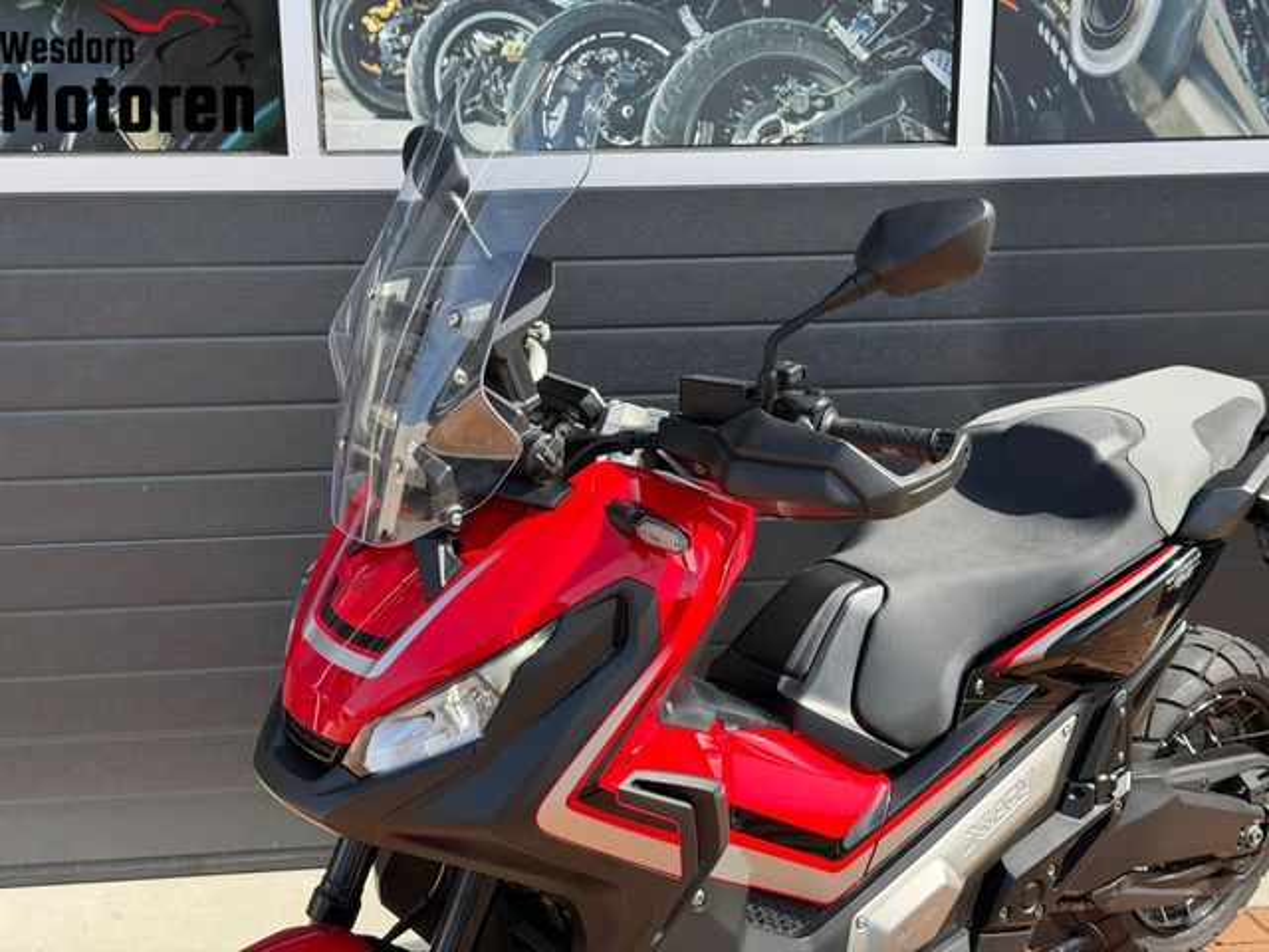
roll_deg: +0.2
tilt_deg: -14.2
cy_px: 476
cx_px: 634
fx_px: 1760
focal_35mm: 48
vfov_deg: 30.3
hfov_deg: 39.7
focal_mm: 6.76
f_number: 1.78
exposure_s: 1/1678
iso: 80
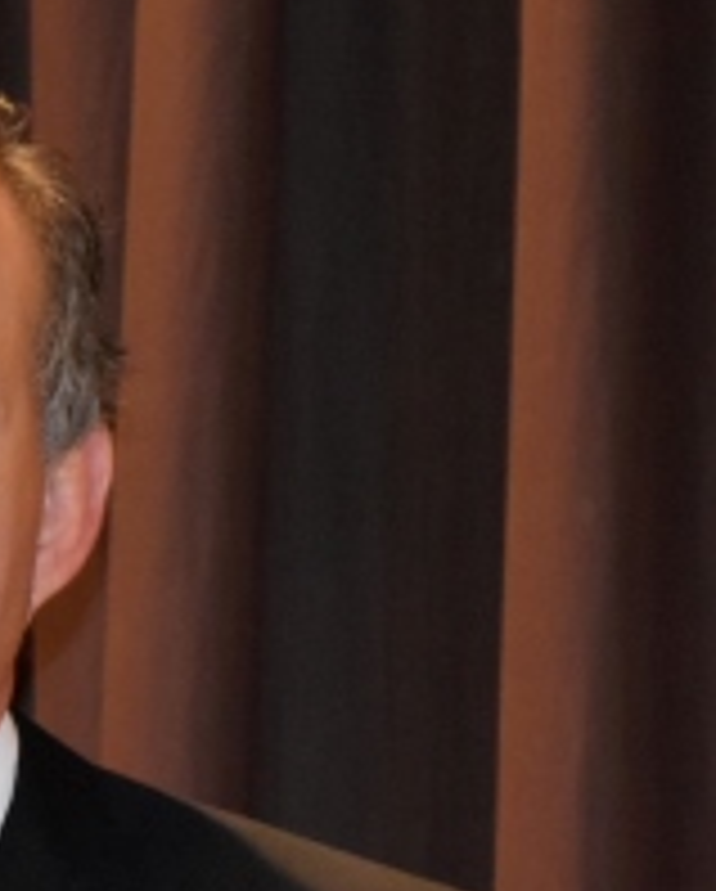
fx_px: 11522
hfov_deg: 3.5
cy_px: 1213
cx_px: -1513
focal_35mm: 436
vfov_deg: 4.4
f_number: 5
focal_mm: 60
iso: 2800
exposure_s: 1/60
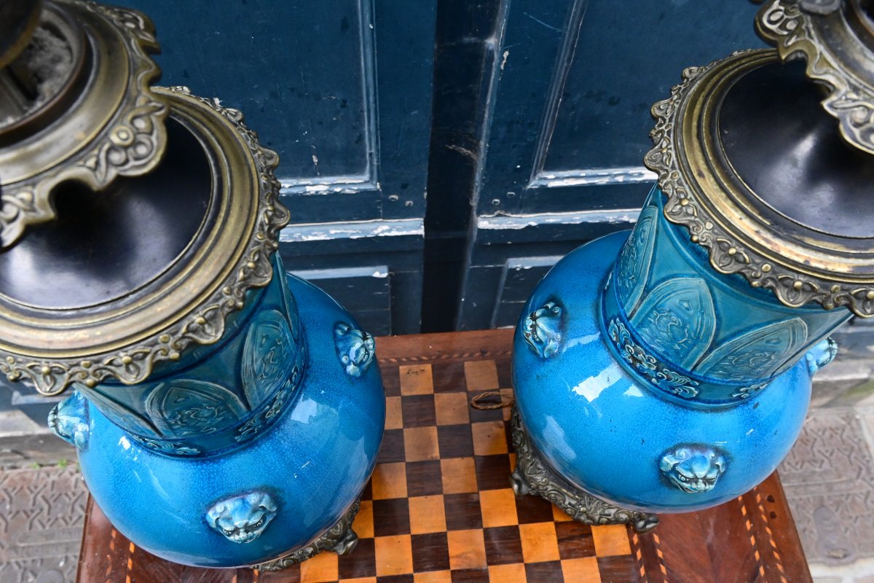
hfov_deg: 63.2
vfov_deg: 44.6
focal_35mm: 29
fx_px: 710
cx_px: 437
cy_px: 292
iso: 2200
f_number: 8
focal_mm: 19.5
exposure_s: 1/60
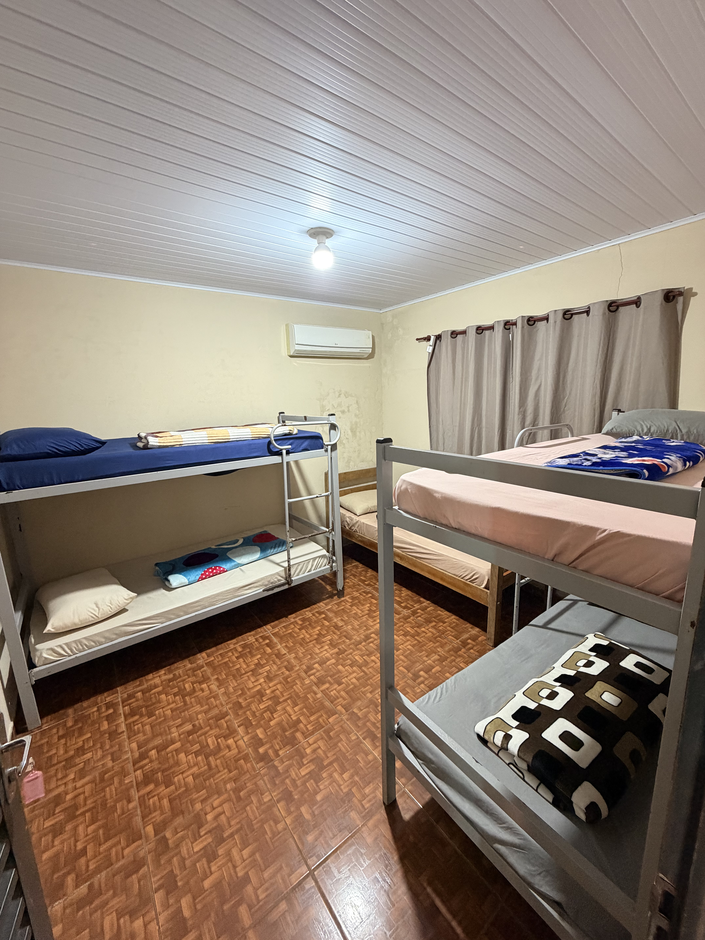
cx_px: 352
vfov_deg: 102.1
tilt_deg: -11.1
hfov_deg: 85.7
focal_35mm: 14
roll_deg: +2.1
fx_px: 380
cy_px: 470
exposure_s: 1/60
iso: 320
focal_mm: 2.22
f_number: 2.2
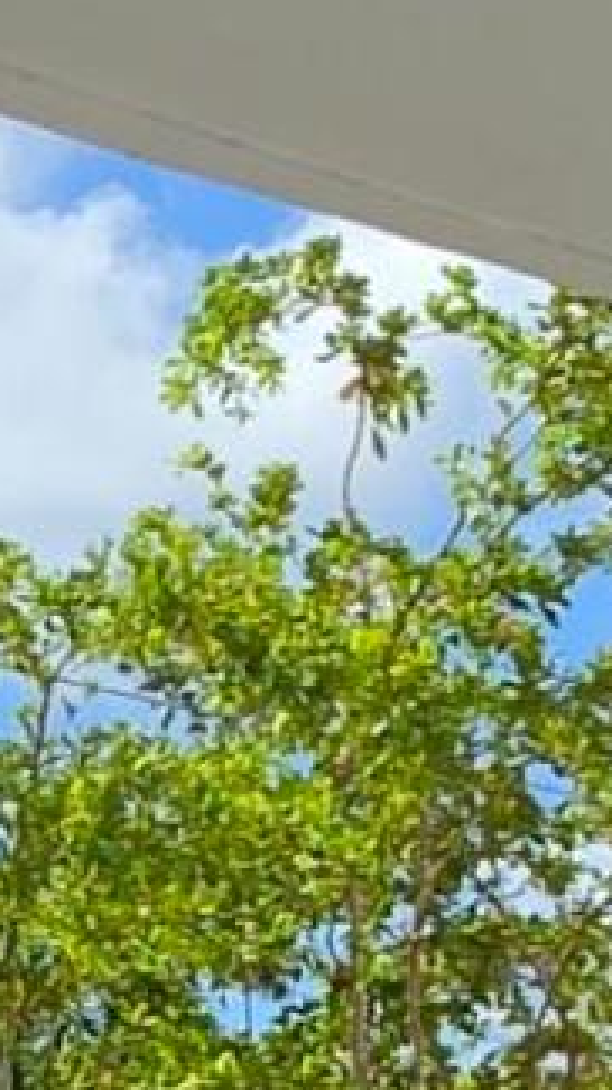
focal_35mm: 126
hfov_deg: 9.5
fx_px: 3639
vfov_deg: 15.8
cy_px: 1574
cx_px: -171
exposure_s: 1/2497
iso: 32
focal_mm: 2.2
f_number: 1.9
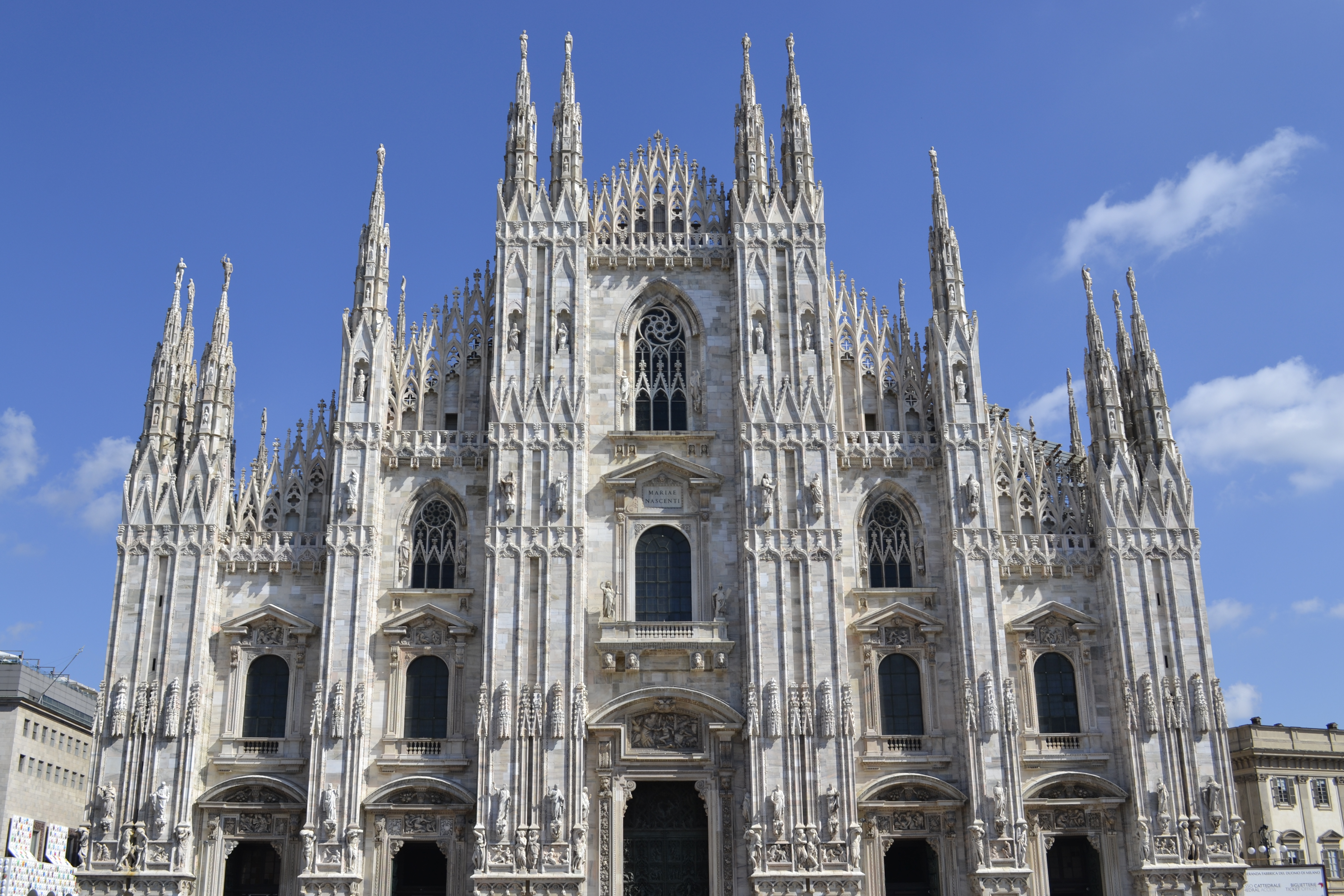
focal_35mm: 37
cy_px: 454
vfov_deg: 35.9
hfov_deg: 51.9
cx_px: 657
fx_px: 1381
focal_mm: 24
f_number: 9
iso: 100
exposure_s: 1/320
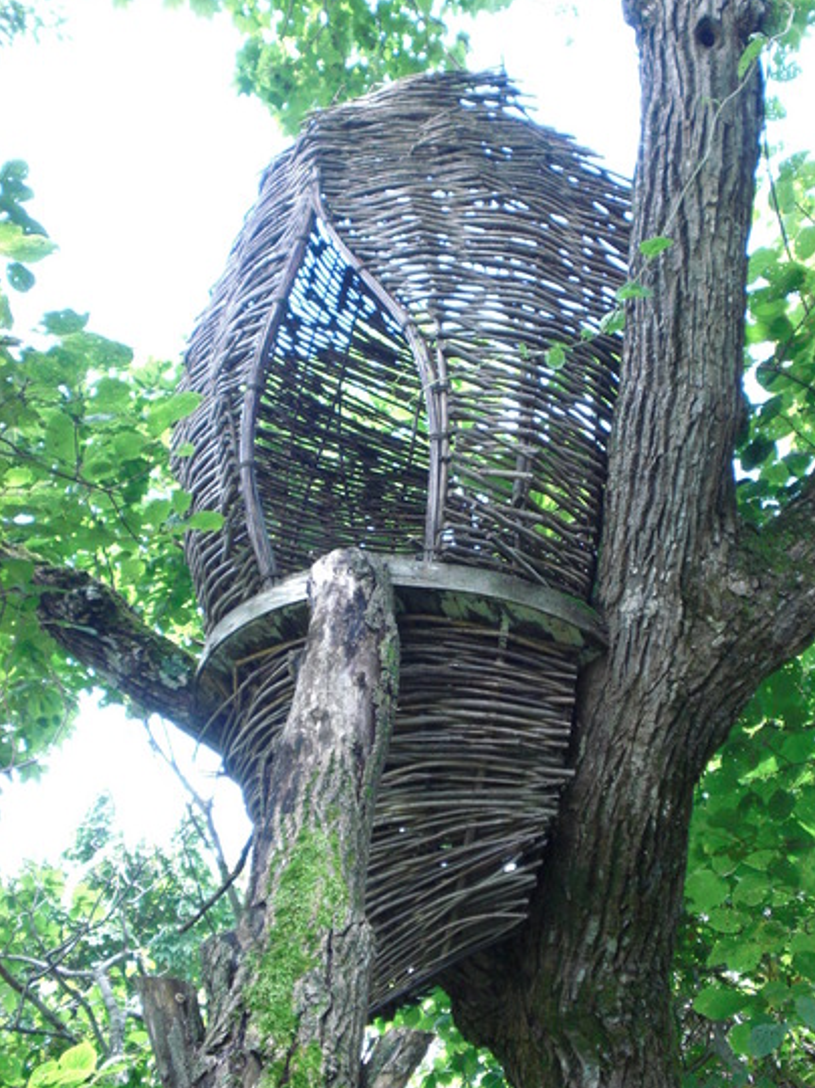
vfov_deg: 36.2
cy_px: 533
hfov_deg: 27.5
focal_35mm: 53
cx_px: 420
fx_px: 1664
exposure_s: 1/100
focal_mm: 8.44
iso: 200
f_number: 3.6
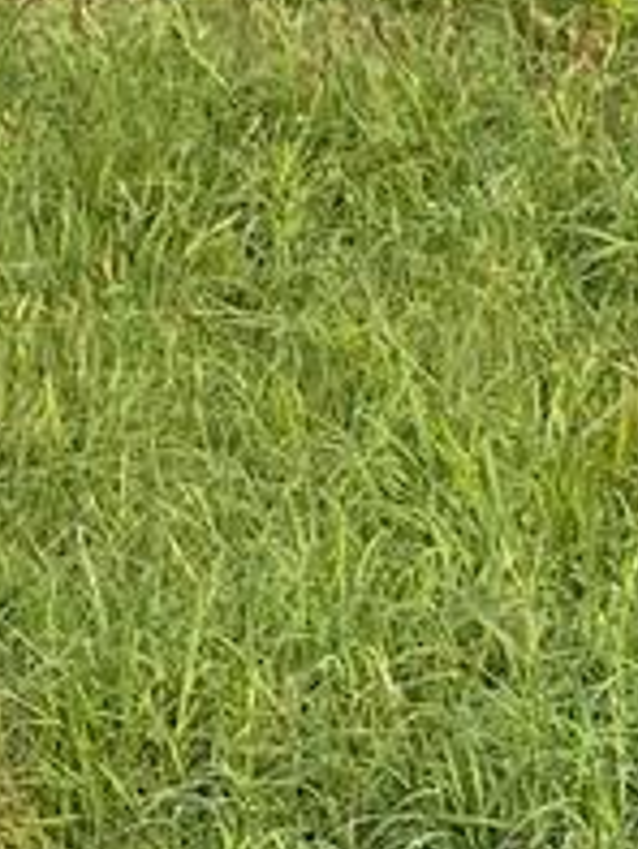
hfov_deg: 7.3
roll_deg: +1.1
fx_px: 4983
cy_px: -1237
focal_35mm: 203
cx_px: 552
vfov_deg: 8.8
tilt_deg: +2.2
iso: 32
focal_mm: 4.2
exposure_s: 1/2564
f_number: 1.6
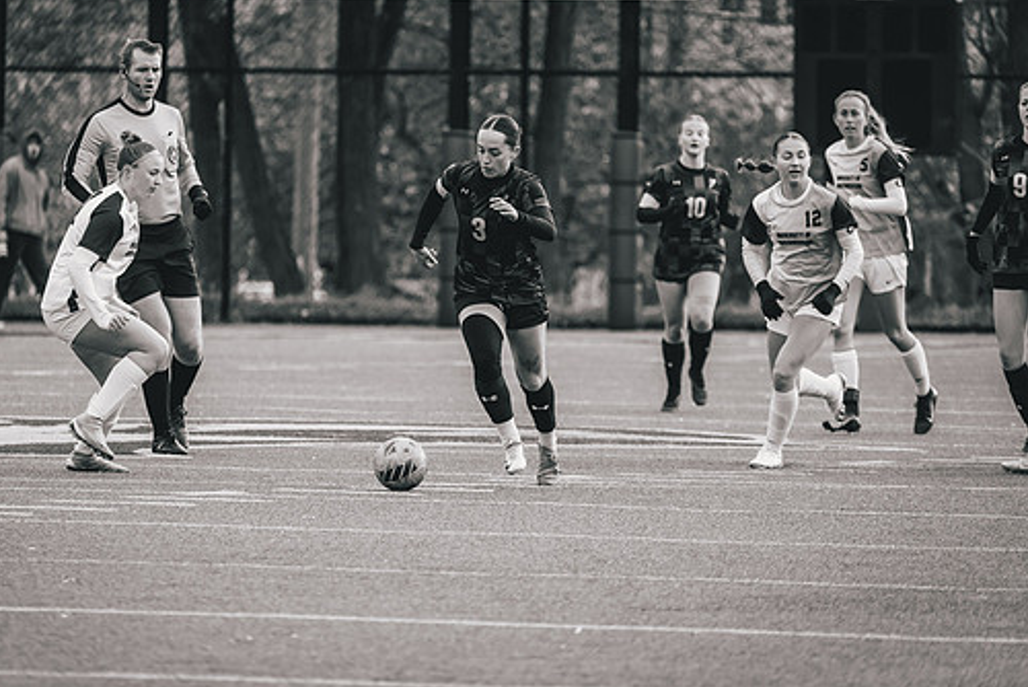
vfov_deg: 2.9
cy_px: 316
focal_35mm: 475
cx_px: 456
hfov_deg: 4.3
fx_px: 13571
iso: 800
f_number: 6.3
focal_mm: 400
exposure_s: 1/800
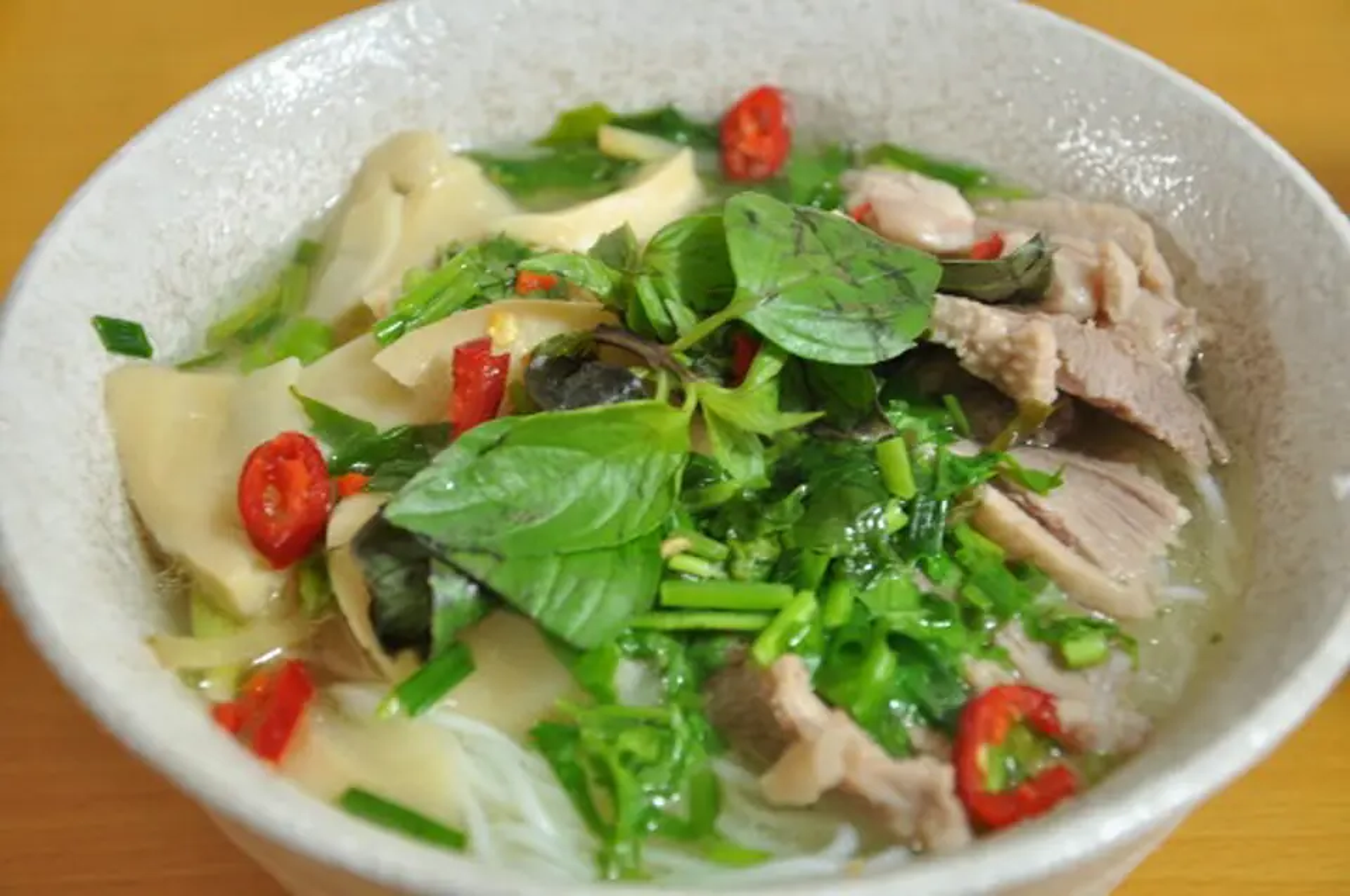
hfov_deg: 23.4
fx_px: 3258
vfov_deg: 15.7
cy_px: 448
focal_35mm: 87
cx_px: 675
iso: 320
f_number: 5.6
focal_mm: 58
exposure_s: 1/5
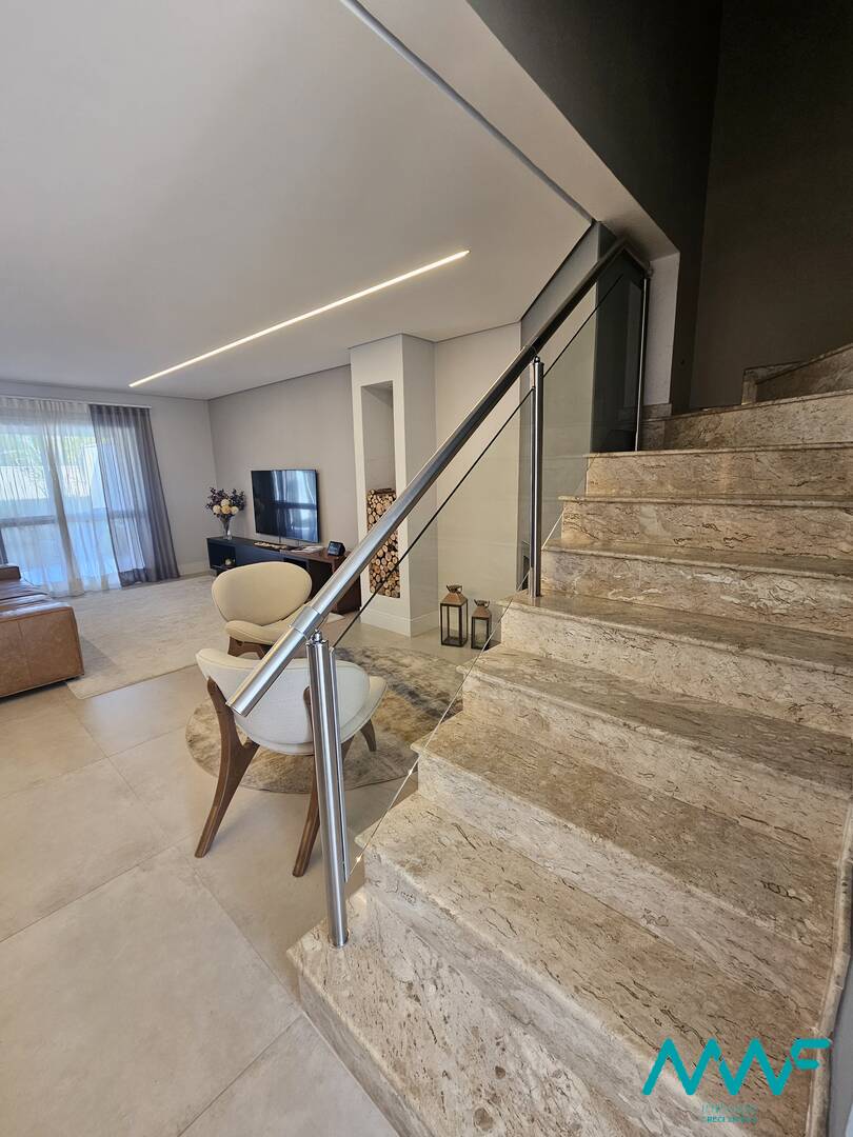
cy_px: 568
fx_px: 427
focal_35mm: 13
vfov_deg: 106.2
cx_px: 426
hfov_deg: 89.9
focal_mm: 2.2
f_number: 2.2
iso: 125
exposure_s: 1/60
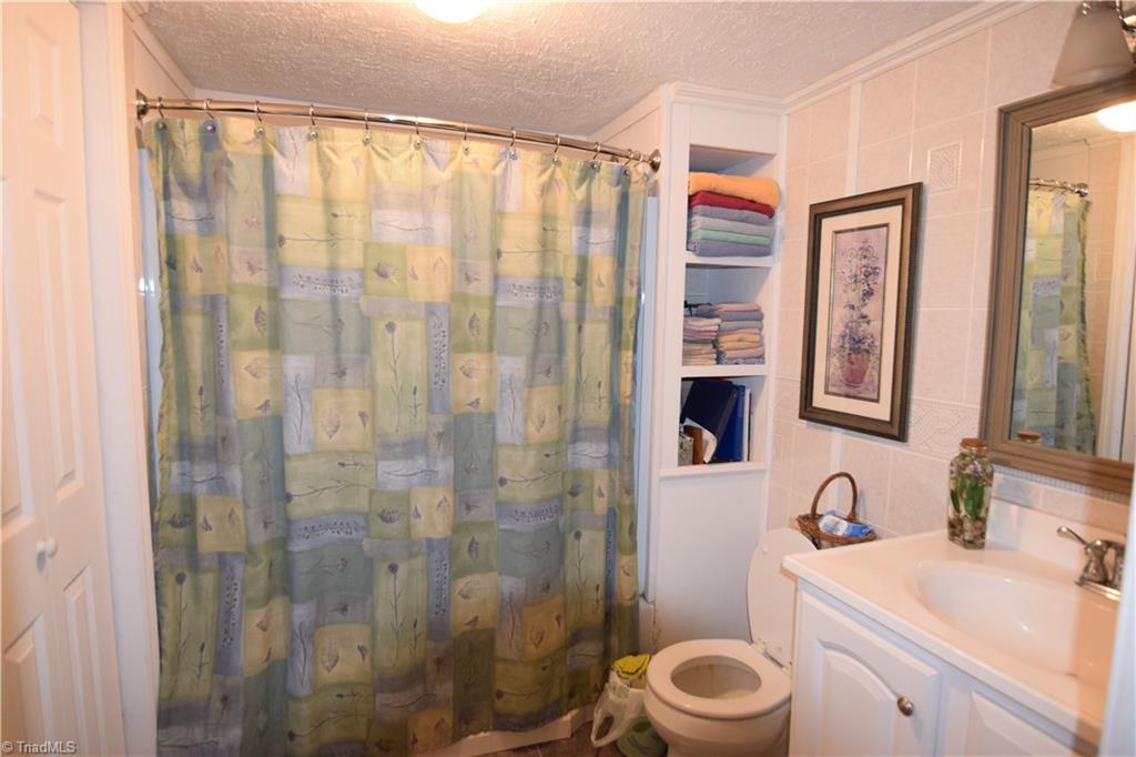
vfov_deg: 63.2
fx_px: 615
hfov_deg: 85.4
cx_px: 568
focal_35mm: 20
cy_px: 378
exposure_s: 1/60
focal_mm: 13
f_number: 2.8
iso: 900
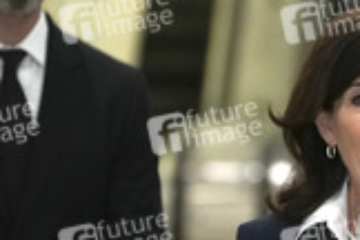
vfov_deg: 2.4
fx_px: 5710
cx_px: 367
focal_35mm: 571
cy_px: 296
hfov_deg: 3.6
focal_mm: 206
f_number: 5.6
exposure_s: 1/400
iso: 5000
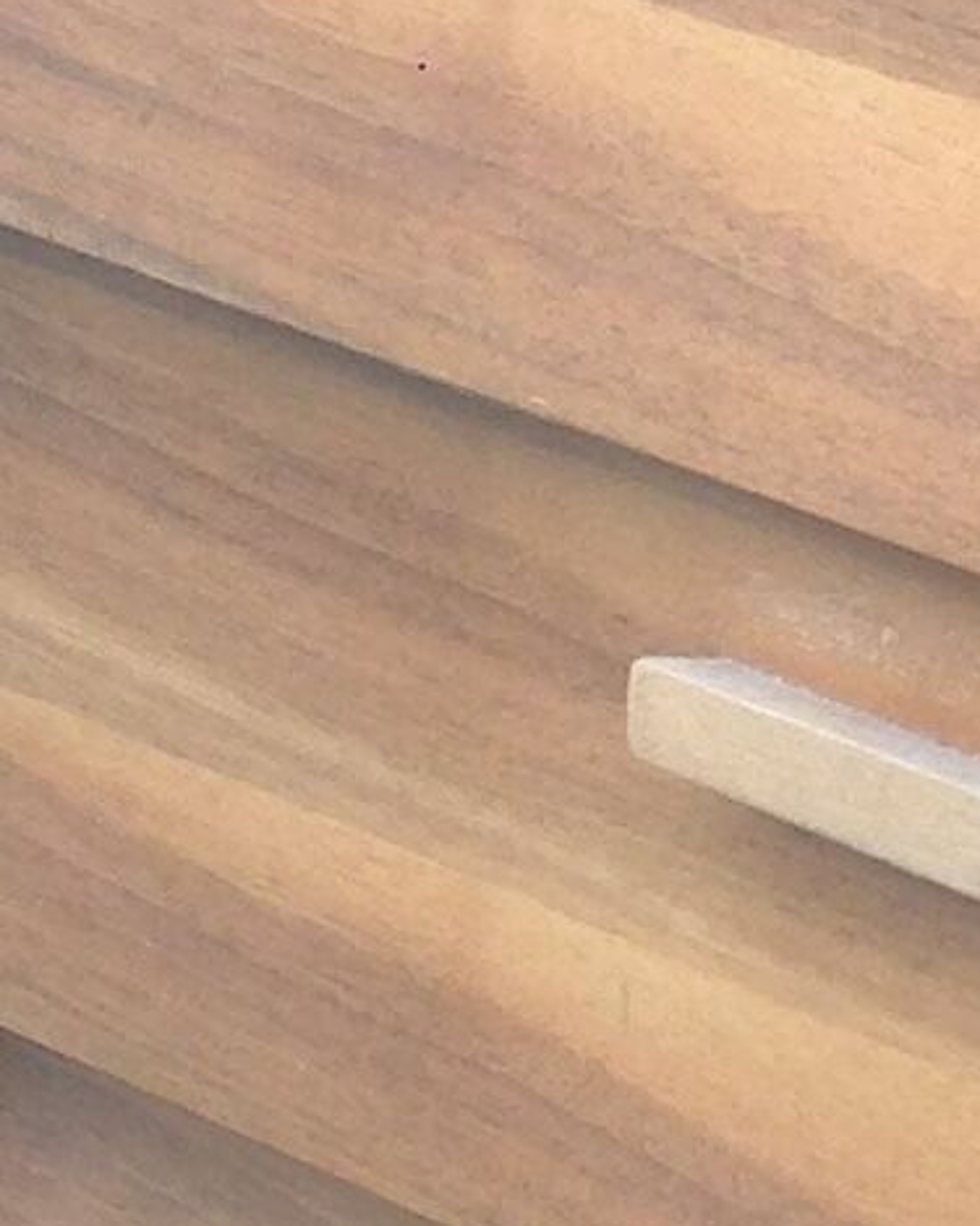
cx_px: 1903
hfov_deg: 6.7
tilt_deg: -22.1
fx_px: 8124
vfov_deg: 8.6
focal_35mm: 224
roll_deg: +1.4
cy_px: 154
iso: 50
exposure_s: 1/120
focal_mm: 4.12
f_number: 2.4
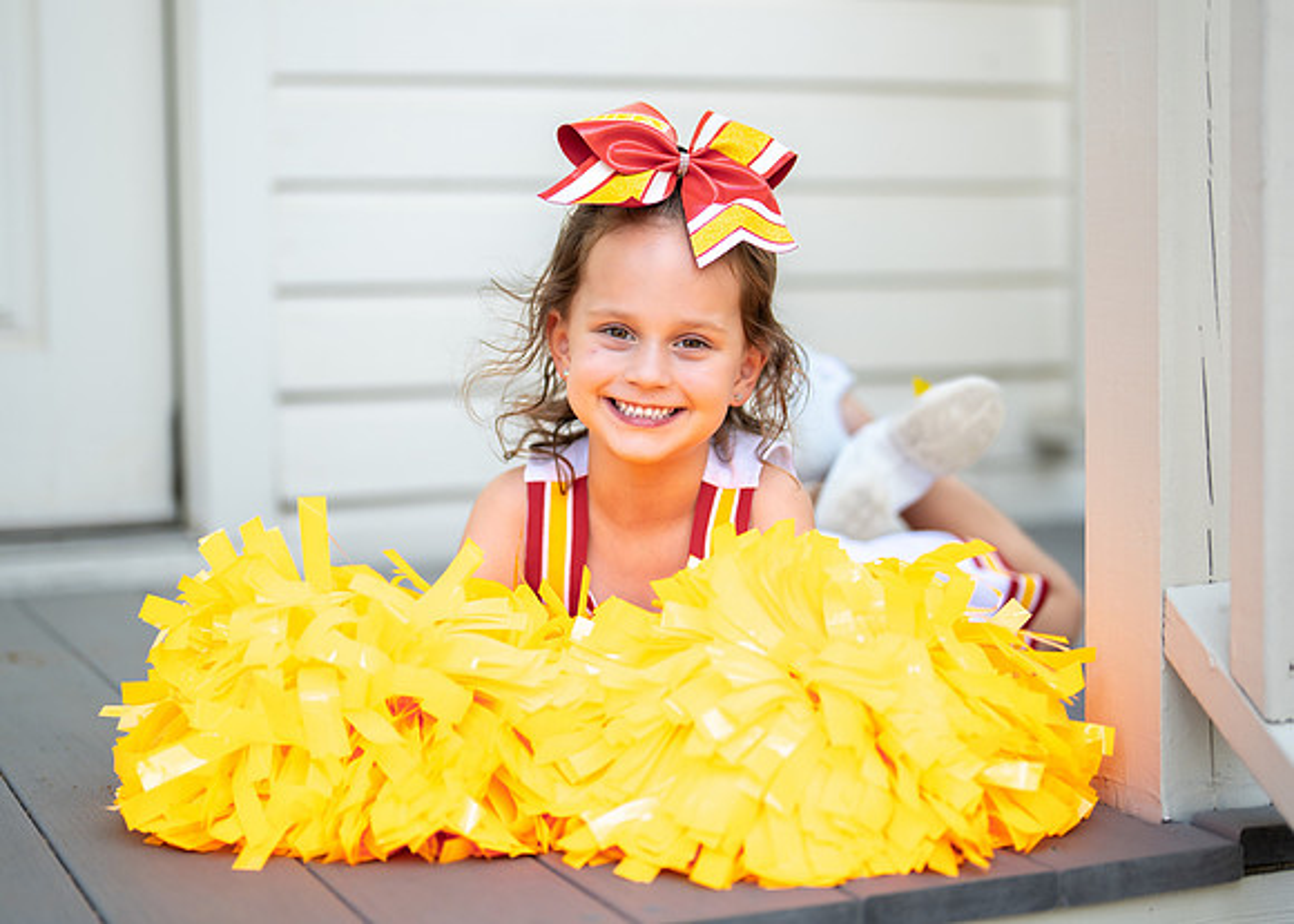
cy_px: 417
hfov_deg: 30.3
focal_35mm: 65
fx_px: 2387
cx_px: 650
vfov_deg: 21.9
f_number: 1.2
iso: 100
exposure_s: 1/2500
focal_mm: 50
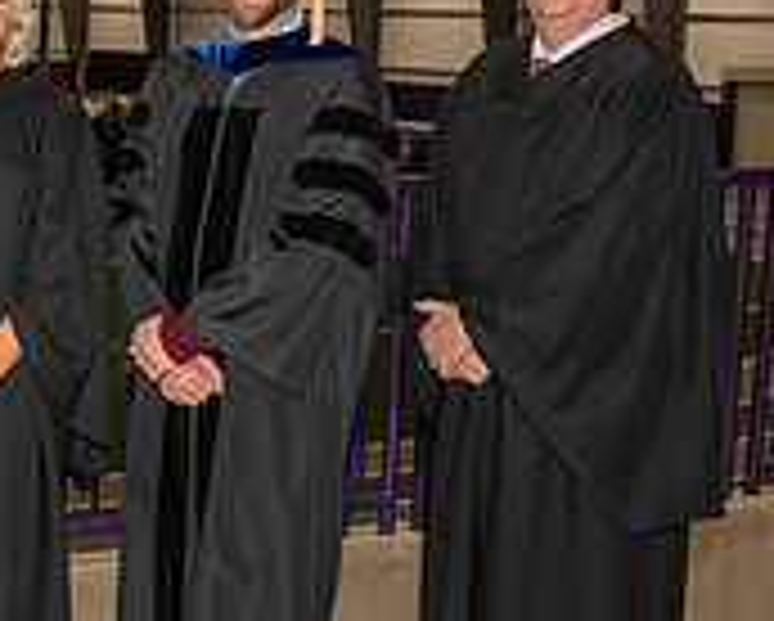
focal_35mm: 93
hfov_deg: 19.1
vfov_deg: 16.6
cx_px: -231
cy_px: 295
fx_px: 2133
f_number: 5.6
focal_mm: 28
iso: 1000
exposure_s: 1/160
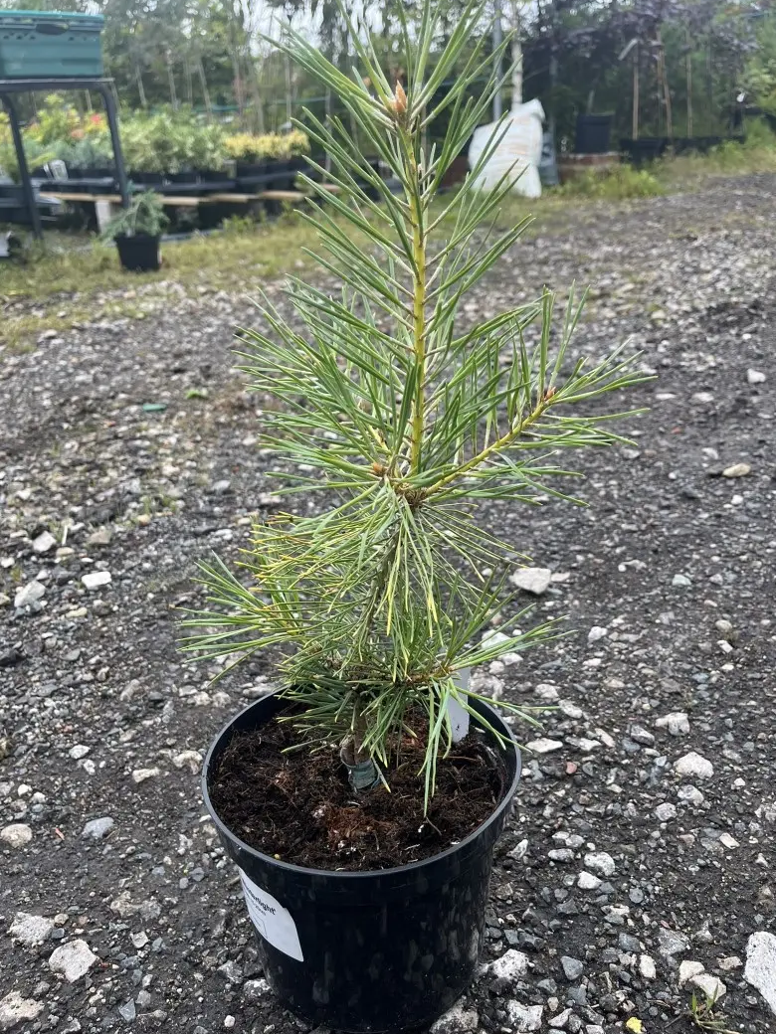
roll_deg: +2.3
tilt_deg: -24.6
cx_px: 387
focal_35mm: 27
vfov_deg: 65.3
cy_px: 514
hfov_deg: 51.4
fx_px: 807
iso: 50
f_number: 1.6
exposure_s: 1/810
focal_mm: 5.1
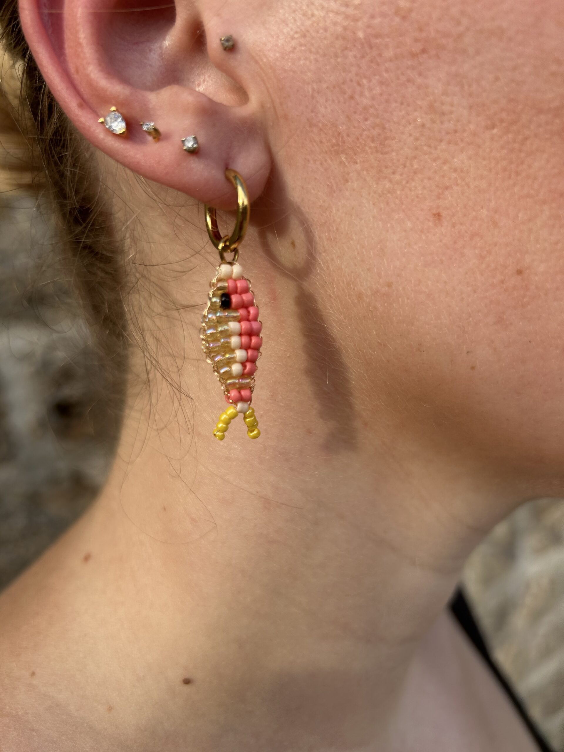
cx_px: 282
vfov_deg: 67.3
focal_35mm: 26
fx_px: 565
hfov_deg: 53.1
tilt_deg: -7.1
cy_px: 376
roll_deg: +2.5
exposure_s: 1/575
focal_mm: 5.7
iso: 50
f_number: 1.5
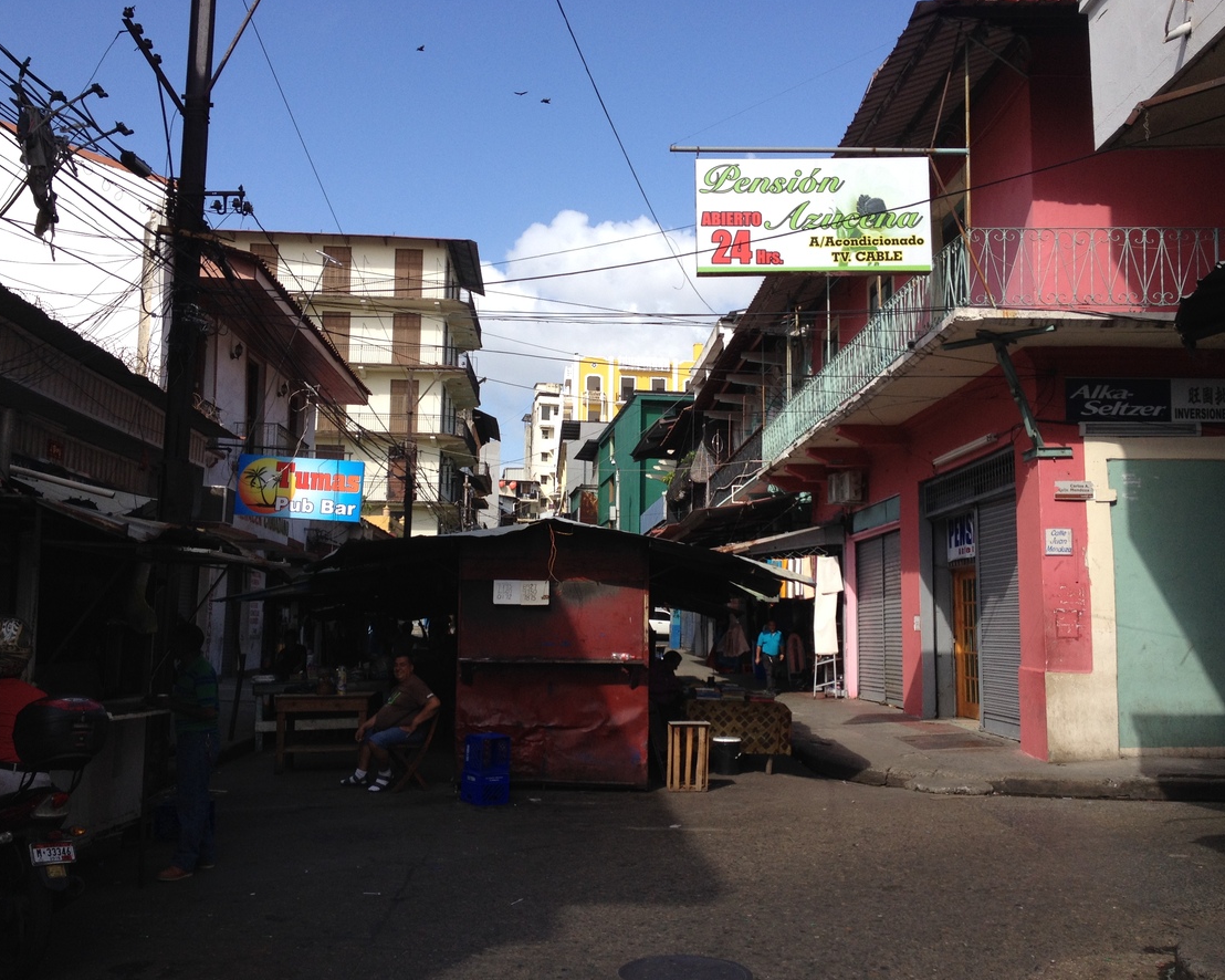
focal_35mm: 37
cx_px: 620
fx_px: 1341
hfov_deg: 49.1
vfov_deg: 40.1
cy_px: 487
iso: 50
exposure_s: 1/1416
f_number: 2.4
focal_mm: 4.28
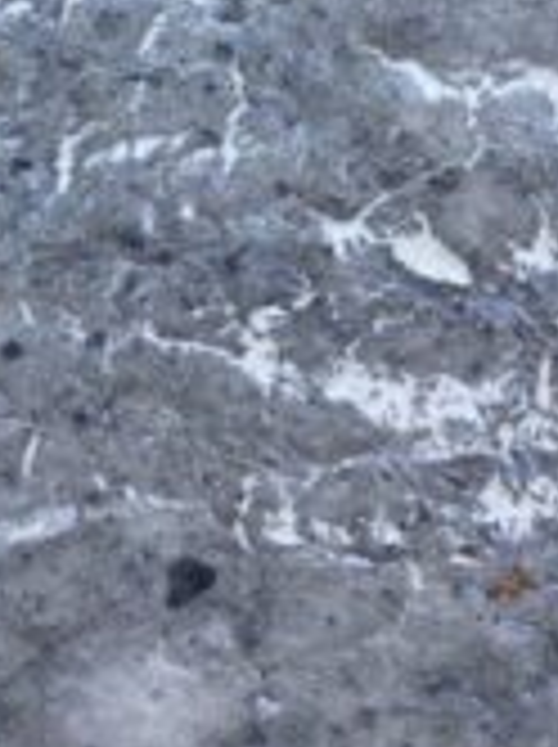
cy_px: -58
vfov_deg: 25.9
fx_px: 1508
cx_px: 252
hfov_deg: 21.0
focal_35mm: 70
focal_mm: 4.15
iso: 40
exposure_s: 1/120
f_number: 2.2
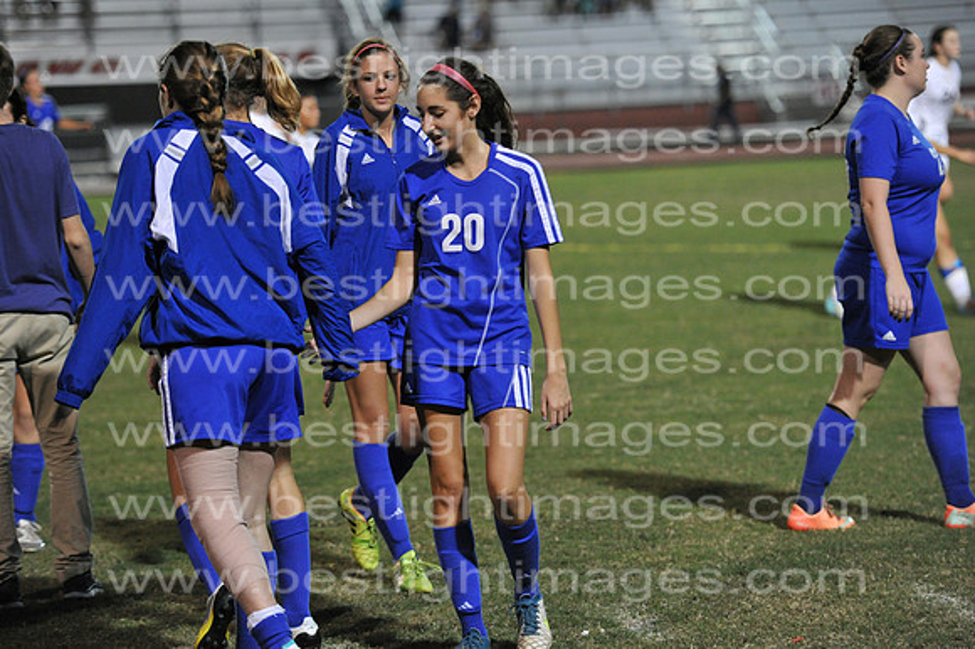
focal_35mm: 140
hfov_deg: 14.7
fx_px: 3789
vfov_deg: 9.8
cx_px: 488
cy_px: 324
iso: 5000
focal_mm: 140
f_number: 3.2
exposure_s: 1/400
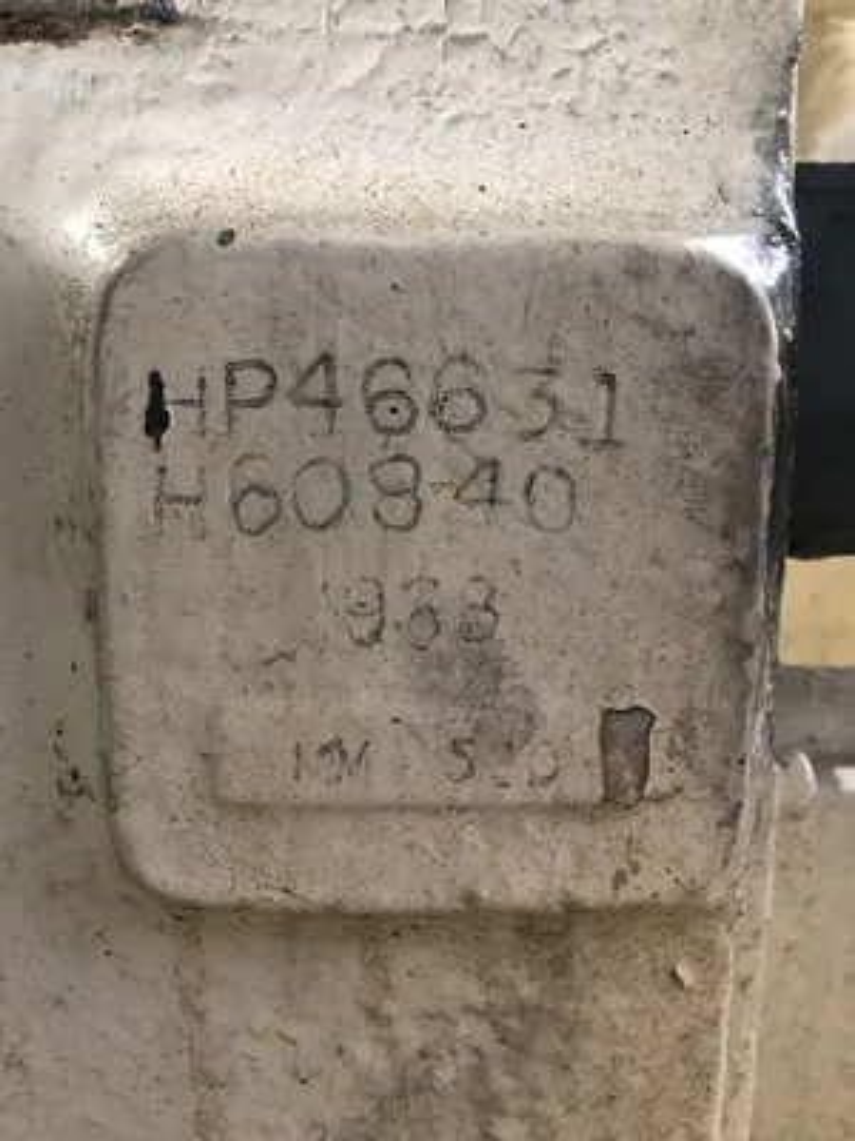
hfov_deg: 49.7
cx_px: 428
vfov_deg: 63.4
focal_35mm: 28
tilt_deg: -9.4
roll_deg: -1.8
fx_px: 922
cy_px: 570
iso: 80
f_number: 1.8
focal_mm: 4
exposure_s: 1/15
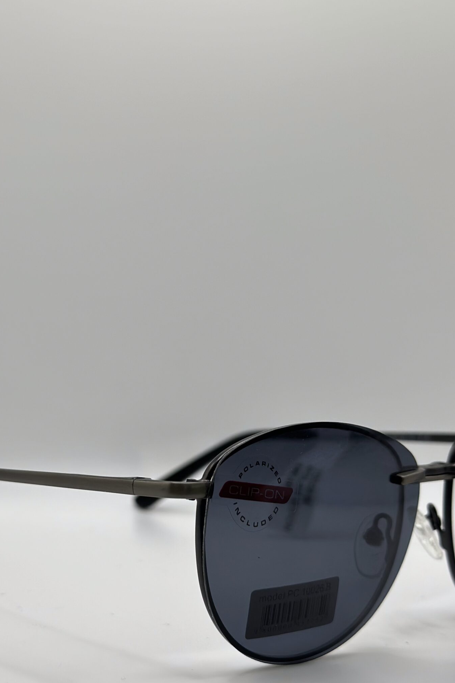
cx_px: 176
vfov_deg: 31.8
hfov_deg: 21.5
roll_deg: -1.0
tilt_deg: -10.5
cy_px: 409
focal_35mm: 63
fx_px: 1195
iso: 80
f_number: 1.78
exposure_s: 1/823
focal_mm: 6.86
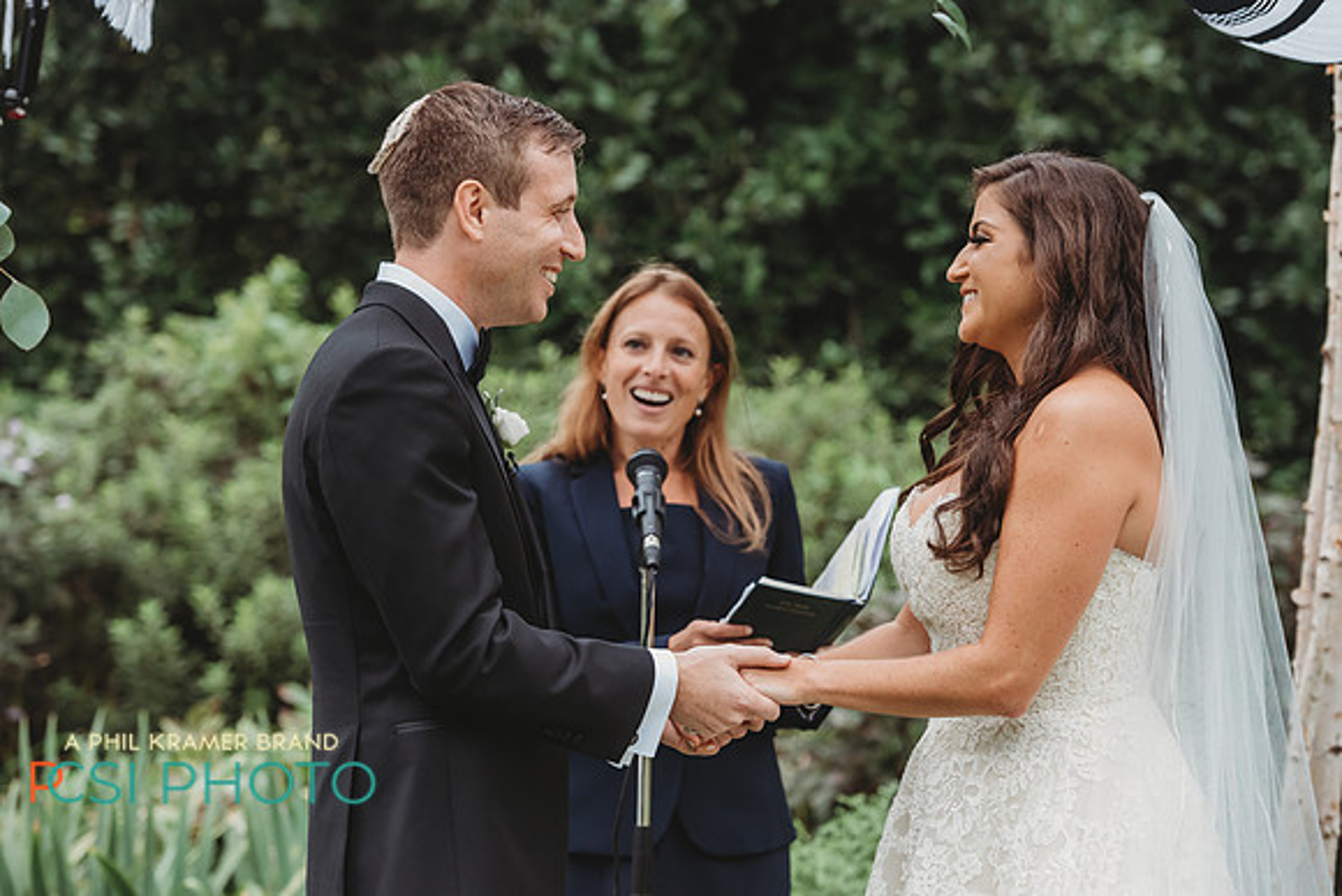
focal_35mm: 120
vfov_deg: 11.4
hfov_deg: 17.1
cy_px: 448
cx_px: 671
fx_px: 4474
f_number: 5
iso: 2000
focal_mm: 120
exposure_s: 1/500
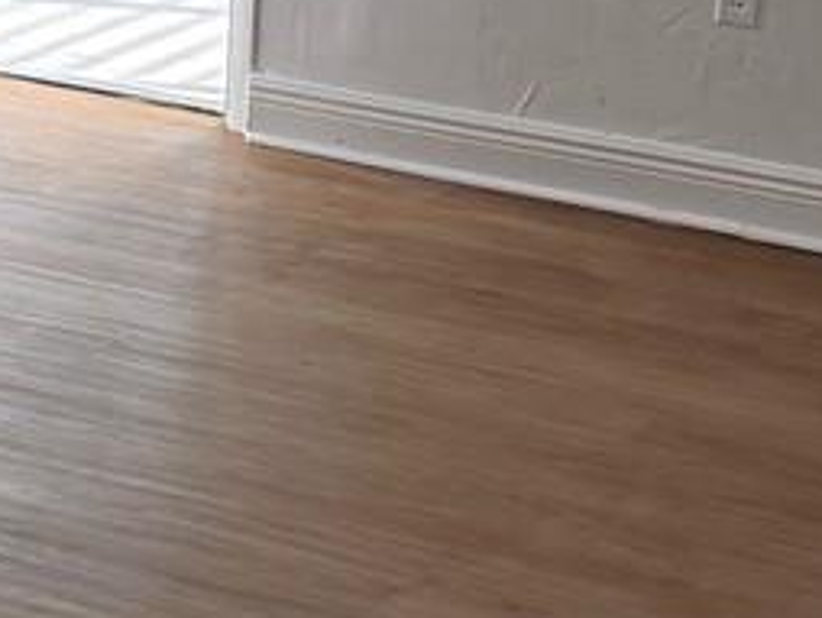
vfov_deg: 9.6
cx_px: 87
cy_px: -204
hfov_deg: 13.0
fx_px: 3589
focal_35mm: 151
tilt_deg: -9.6
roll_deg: -2.2
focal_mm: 6.76
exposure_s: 1/228
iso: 160
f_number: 1.78
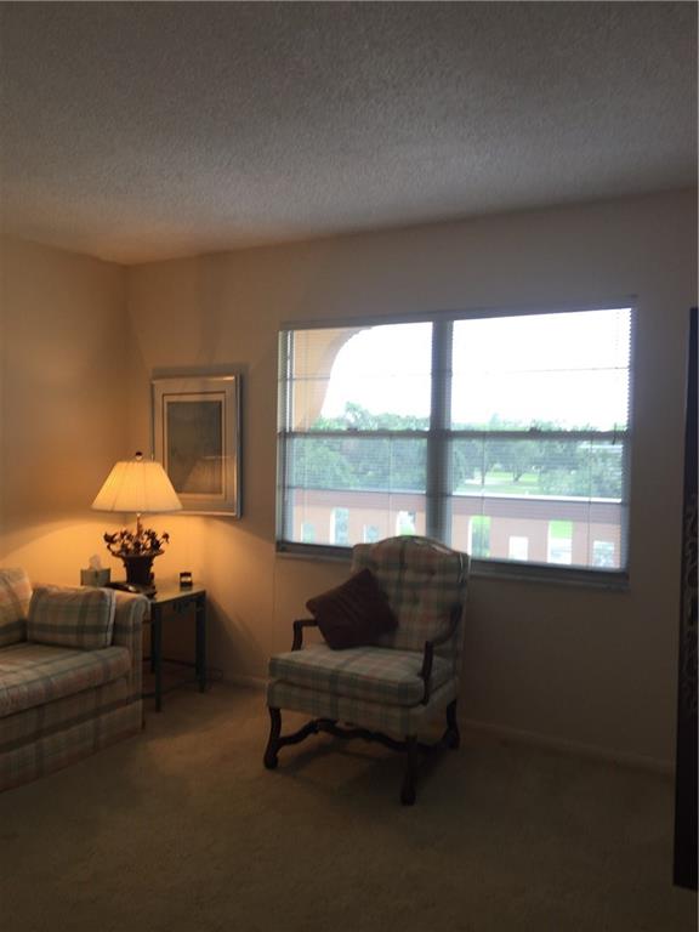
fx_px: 781
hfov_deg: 48.2
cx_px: 350
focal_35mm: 29
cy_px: 466
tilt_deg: -4.9
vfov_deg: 61.7
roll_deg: -1.2
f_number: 2.2
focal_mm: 4.15
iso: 32
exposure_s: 1/60
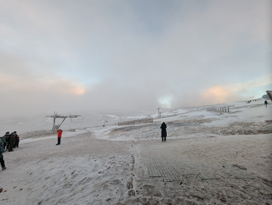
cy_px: 102
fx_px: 102
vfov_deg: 90.1
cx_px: 136
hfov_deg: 106.1
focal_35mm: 13
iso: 82
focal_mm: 1.95
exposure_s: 1/253
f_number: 2.2
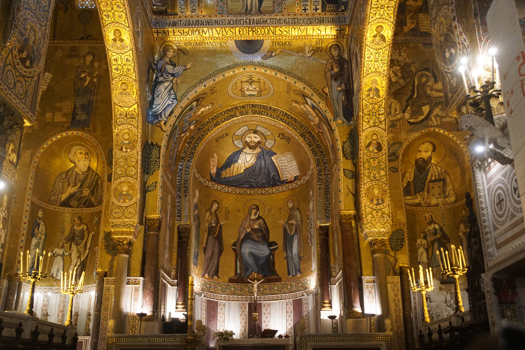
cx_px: 262
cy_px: 175
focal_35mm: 36
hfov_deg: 53.1
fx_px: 525
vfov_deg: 36.9
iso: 1000
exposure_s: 1/60
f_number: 4
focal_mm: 24
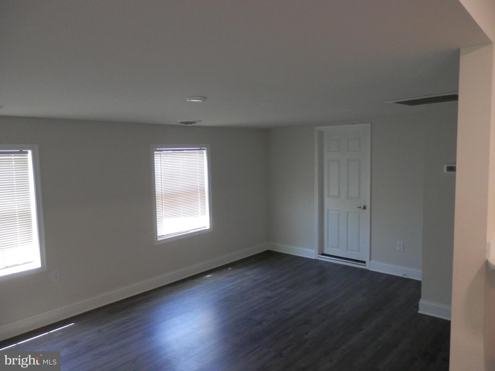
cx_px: 248
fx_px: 357
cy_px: 186
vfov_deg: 54.9
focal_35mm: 25
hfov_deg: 69.4
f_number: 3
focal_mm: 4.5
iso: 200
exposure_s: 1/30
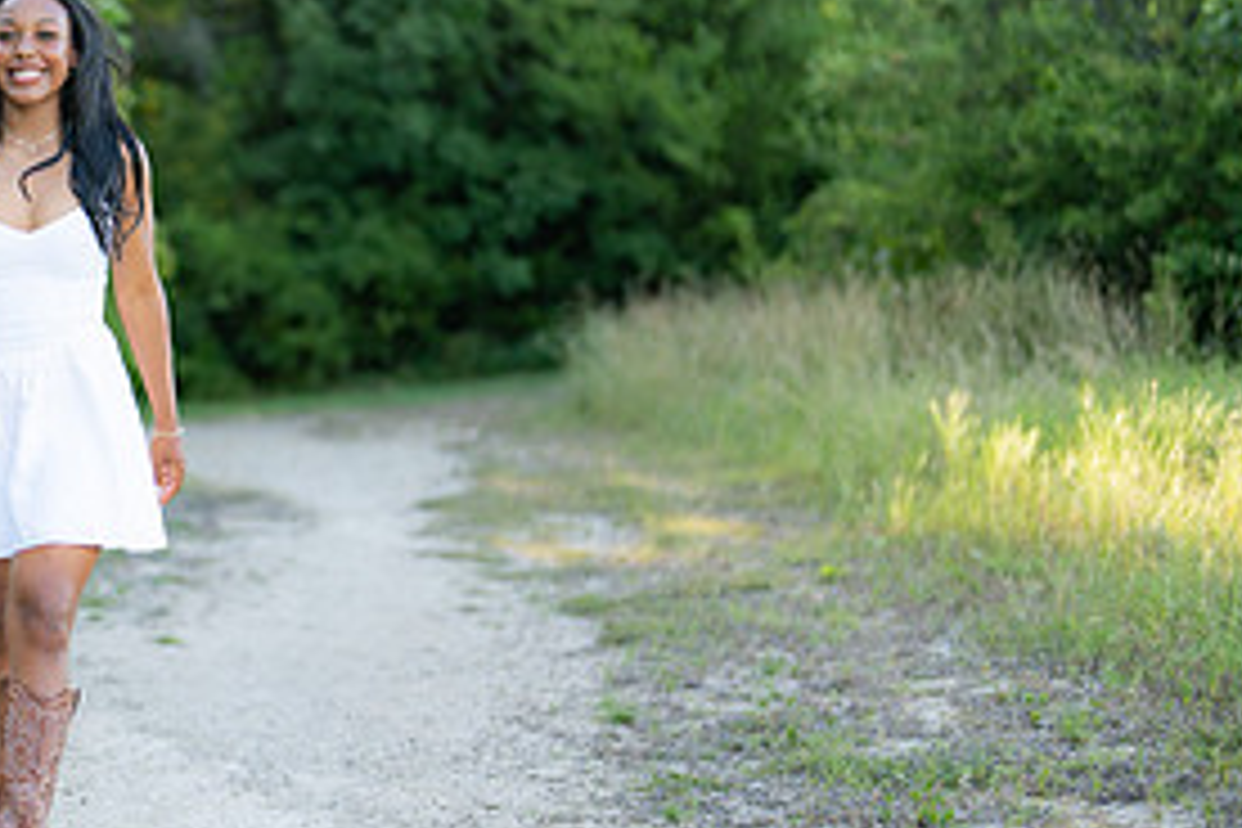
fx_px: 3622
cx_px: -18
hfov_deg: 18.9
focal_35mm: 105
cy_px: 313
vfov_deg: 13.0
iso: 100
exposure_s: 1/1000
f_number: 1.2
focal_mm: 50
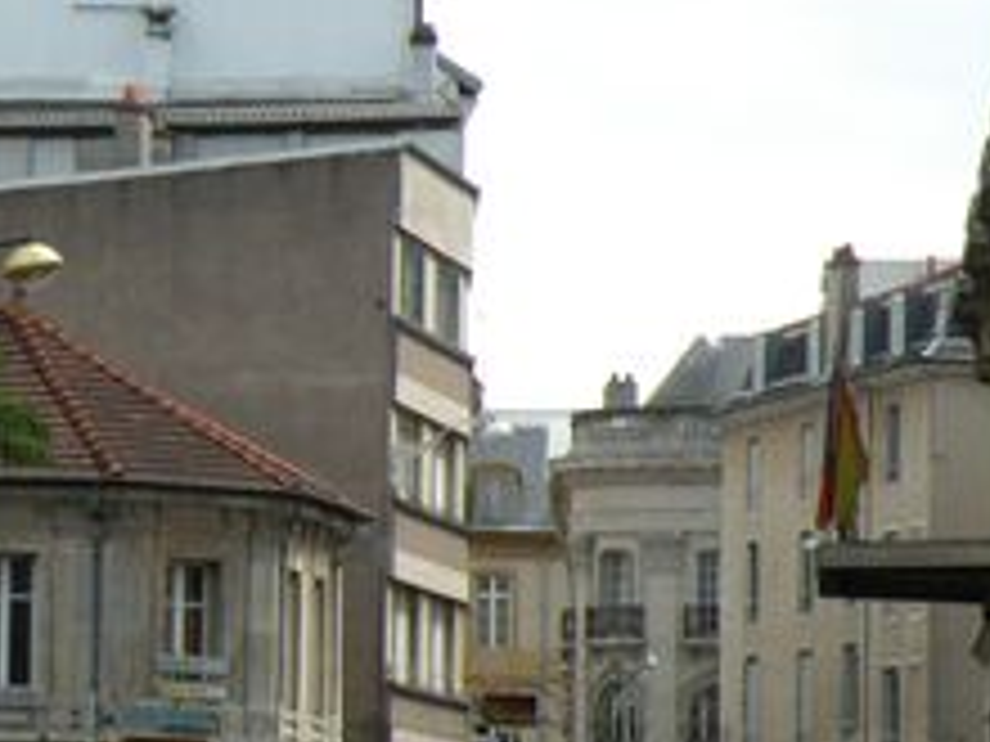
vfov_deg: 5.8
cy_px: 384
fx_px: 7293
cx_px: -122
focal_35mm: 255
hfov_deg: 7.7
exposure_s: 1/177
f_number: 6.3
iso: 64
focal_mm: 19.4
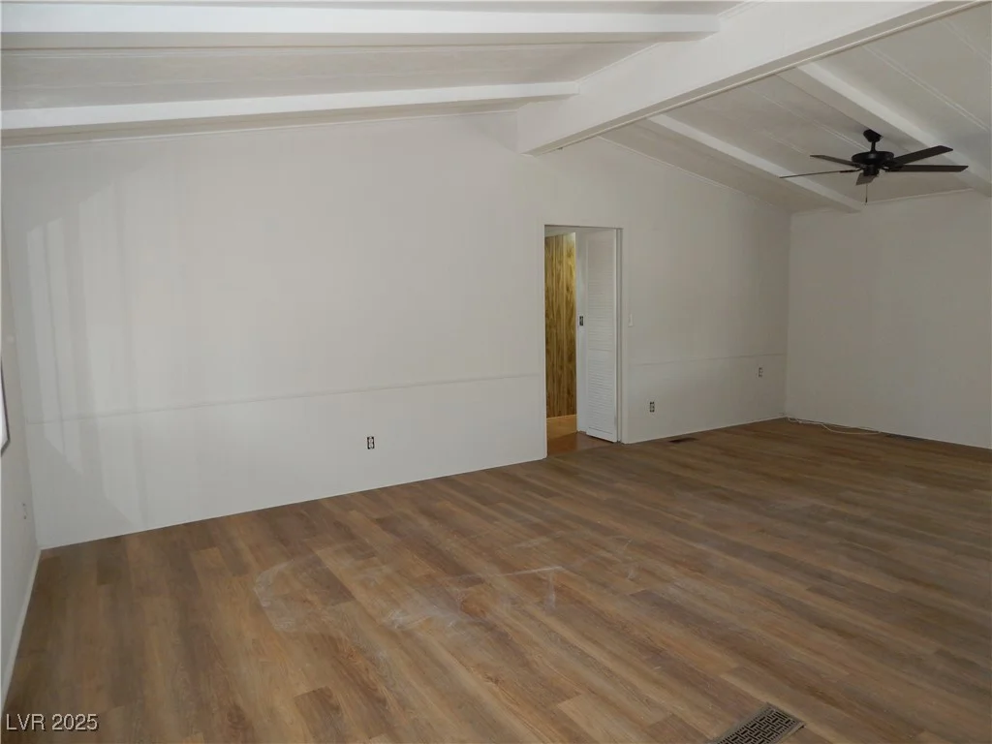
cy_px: 372
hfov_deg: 73.9
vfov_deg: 58.9
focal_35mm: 23
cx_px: 496
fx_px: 659
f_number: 3
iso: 200
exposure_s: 1/30
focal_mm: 4
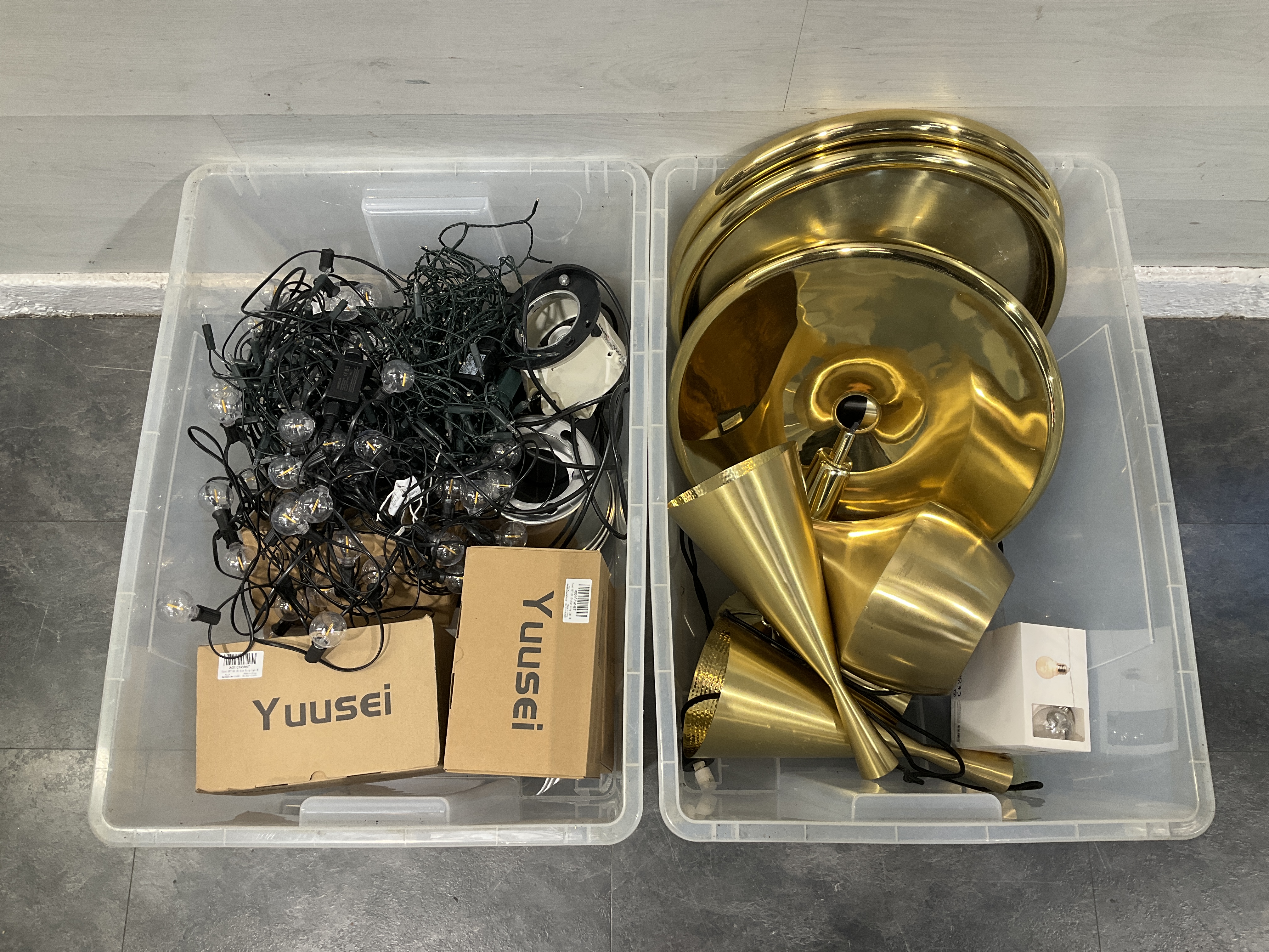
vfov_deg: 48.2
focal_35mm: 29
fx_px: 1063
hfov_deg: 61.7
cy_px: 476
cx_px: 634
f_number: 1.8
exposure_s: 1/50
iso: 50
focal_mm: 3
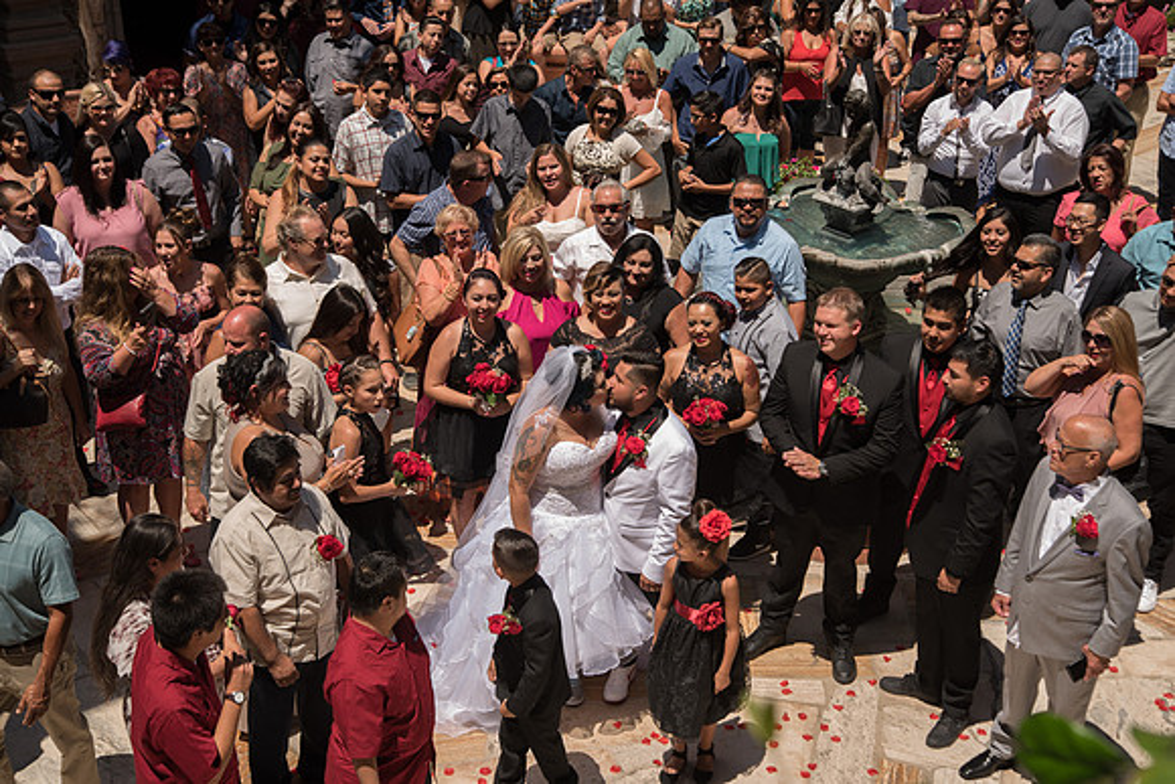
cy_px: 392
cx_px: 588
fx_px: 1698
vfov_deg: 26.0
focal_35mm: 52
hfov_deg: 38.2
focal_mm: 52
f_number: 9
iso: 100
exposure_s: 1/320
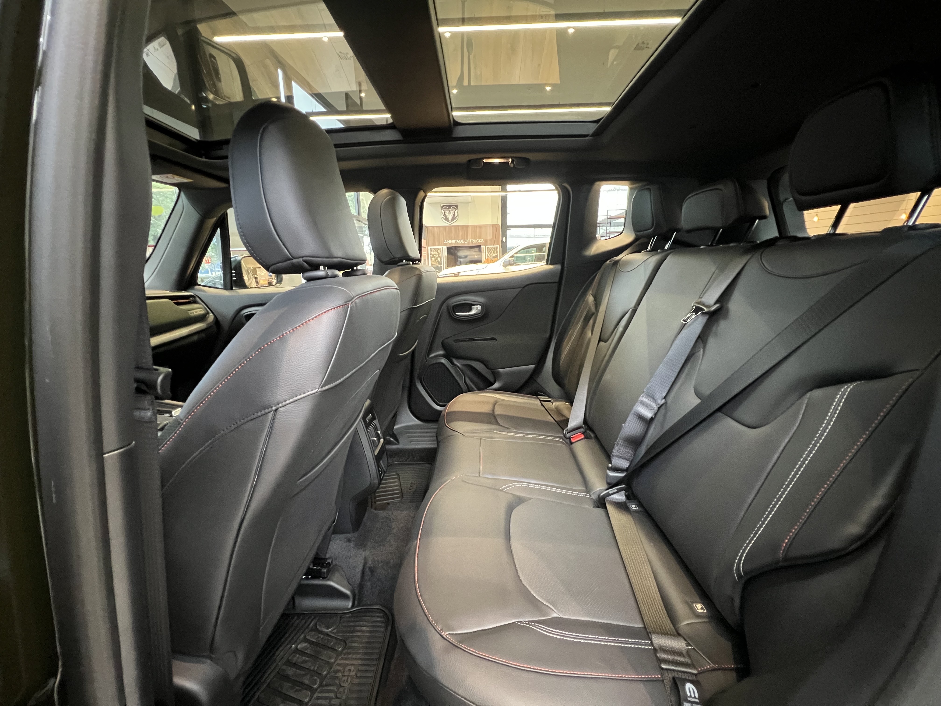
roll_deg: +1.5
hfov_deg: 106.2
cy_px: 353
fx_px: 353
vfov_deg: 89.9
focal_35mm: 13
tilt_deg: -13.2
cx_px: 470
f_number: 1.8
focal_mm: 1.57
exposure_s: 1/40
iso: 640
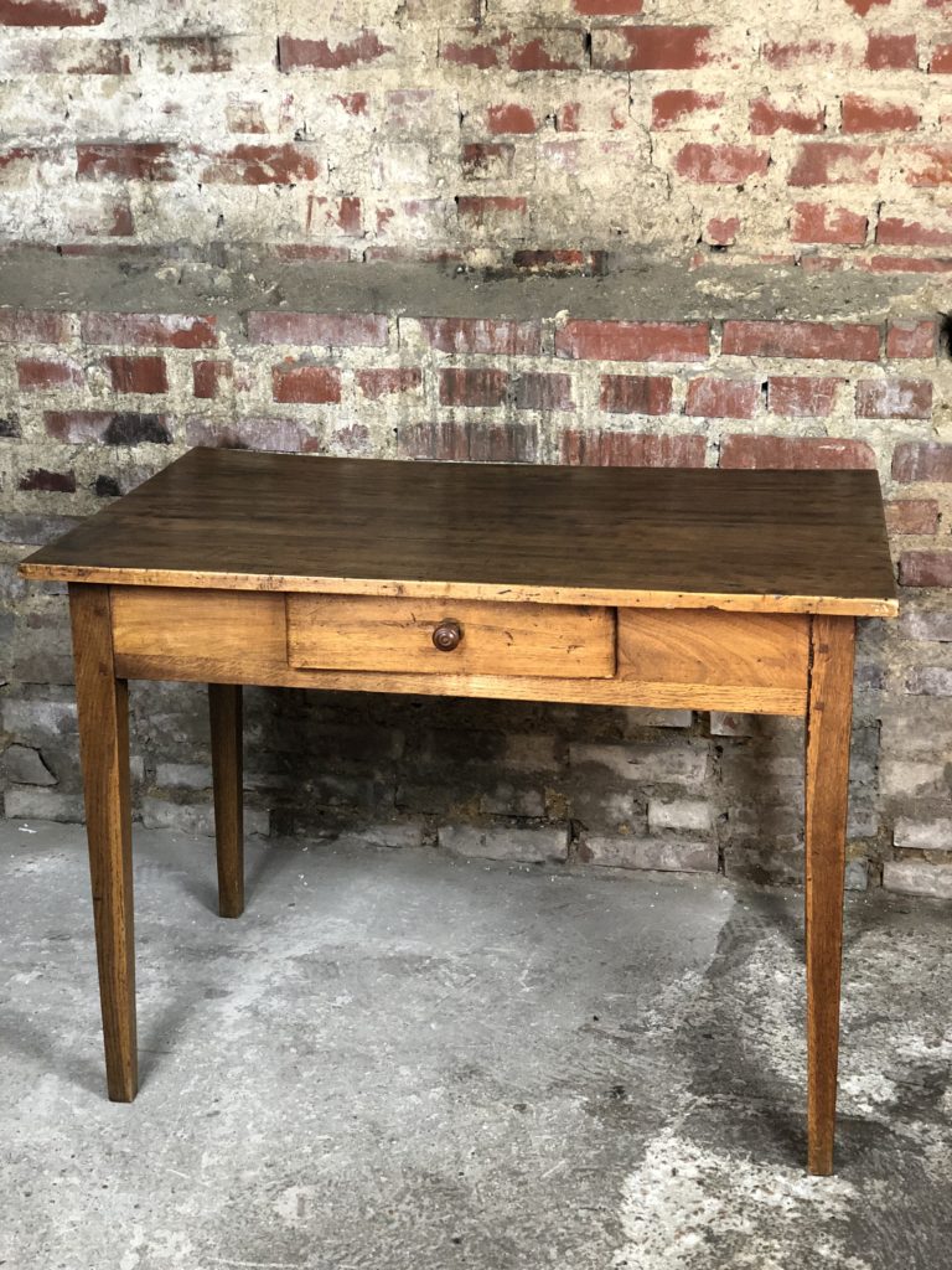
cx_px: 476
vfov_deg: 36.8
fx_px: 1907
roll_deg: +0.4
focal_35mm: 52
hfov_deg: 28.0
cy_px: 635
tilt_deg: -17.1
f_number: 2.4
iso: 160
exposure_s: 1/25
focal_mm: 6
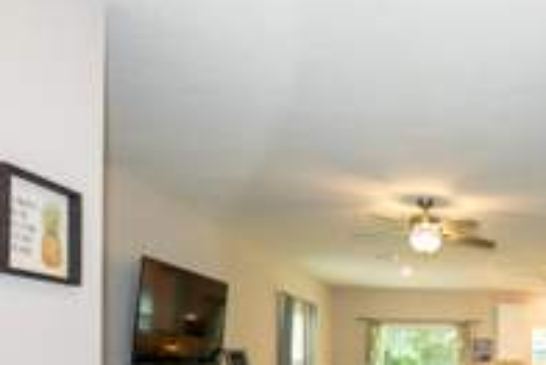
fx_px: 546
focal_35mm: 36
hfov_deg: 45.7
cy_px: 373
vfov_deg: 33.5
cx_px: 532
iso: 2500
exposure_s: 1/160
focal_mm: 14.7
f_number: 4.5
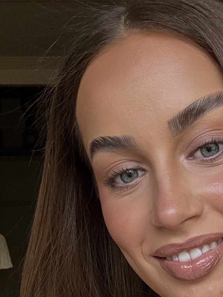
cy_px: 292
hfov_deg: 20.9
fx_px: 593
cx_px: 196
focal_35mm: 69
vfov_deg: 26.7
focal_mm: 2.69
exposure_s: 1/121
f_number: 1.9
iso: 64
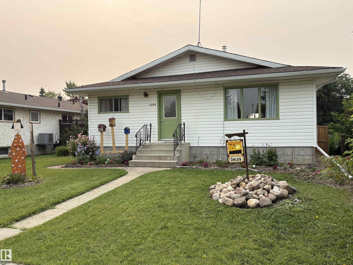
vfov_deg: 53.1
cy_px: 132
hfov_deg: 67.3
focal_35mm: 26
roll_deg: +1.0
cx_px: 176
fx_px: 265
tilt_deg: +0.2
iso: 50
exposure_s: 1/1848
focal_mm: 5.96
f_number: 1.6
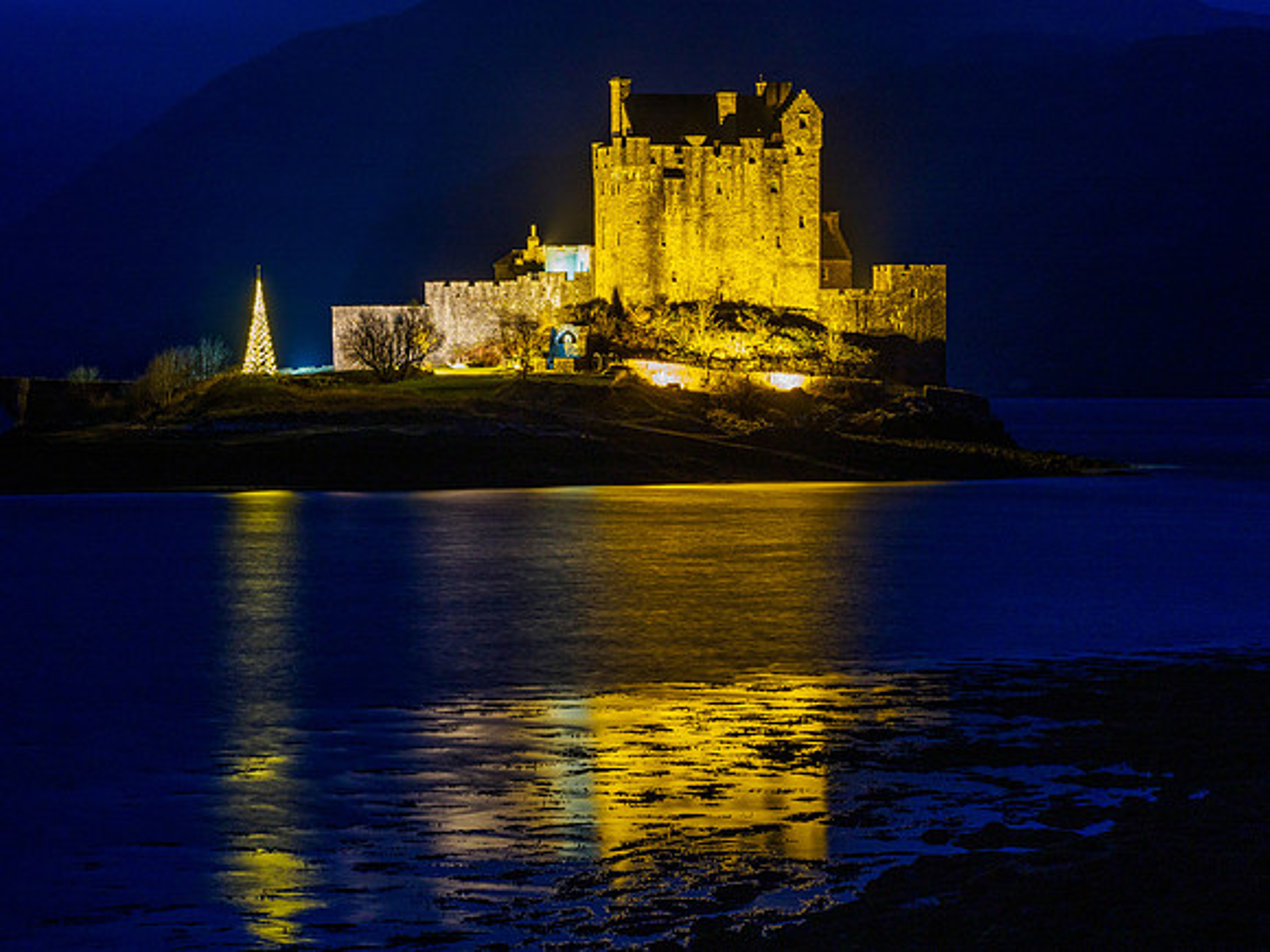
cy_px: 476
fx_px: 5568
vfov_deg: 9.8
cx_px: 635
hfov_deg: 13.0
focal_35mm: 152
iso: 200
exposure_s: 10
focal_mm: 75
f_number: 7.1
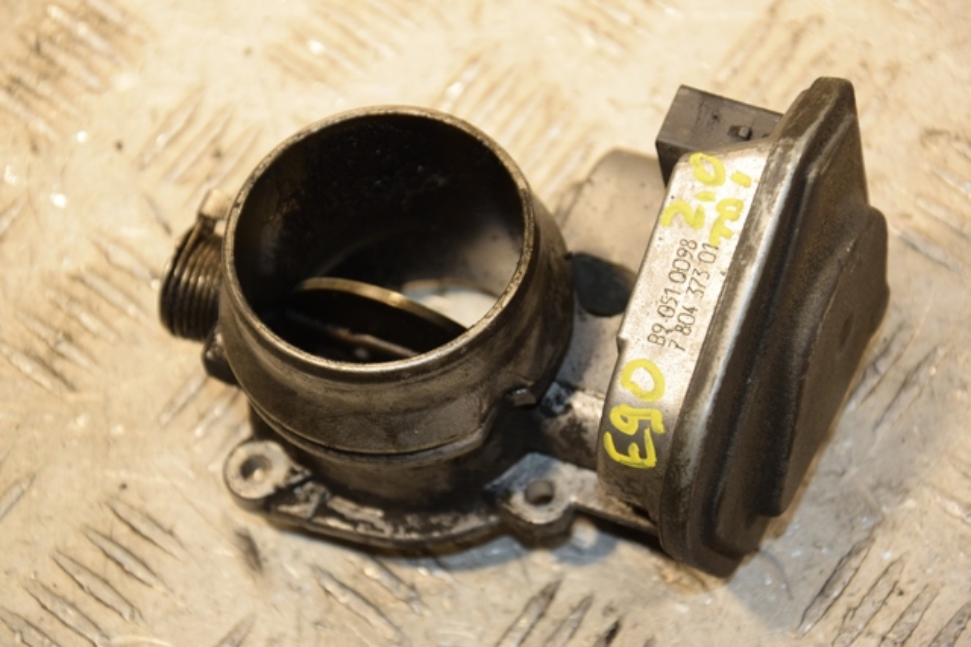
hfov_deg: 17.1
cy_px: 324
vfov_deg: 11.4
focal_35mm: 120
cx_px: 486
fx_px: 3235
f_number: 5.3
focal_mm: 80
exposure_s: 1/160
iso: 800
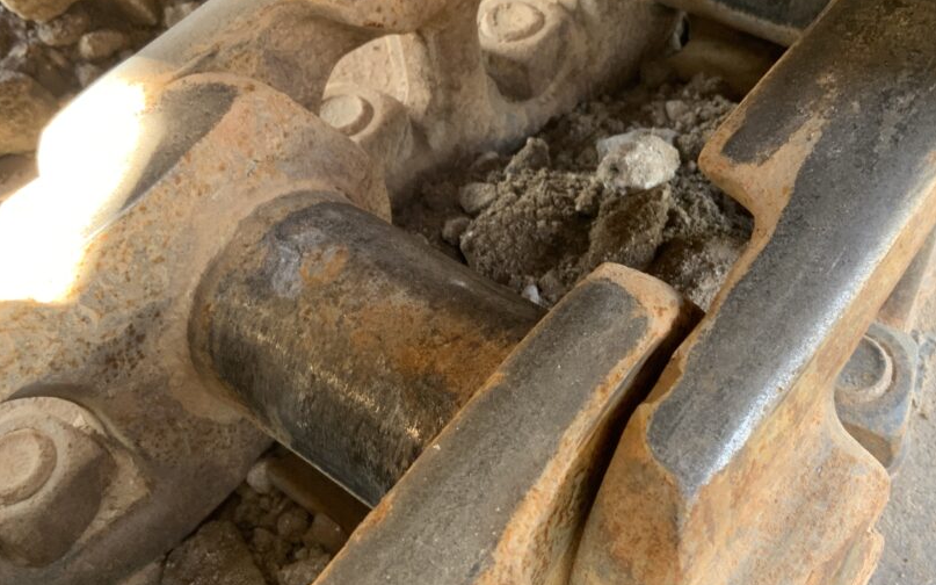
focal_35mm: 39
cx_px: 479
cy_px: 299
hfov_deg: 50.4
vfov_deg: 32.8
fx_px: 995
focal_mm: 3
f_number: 1.8
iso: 64
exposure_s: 1/122
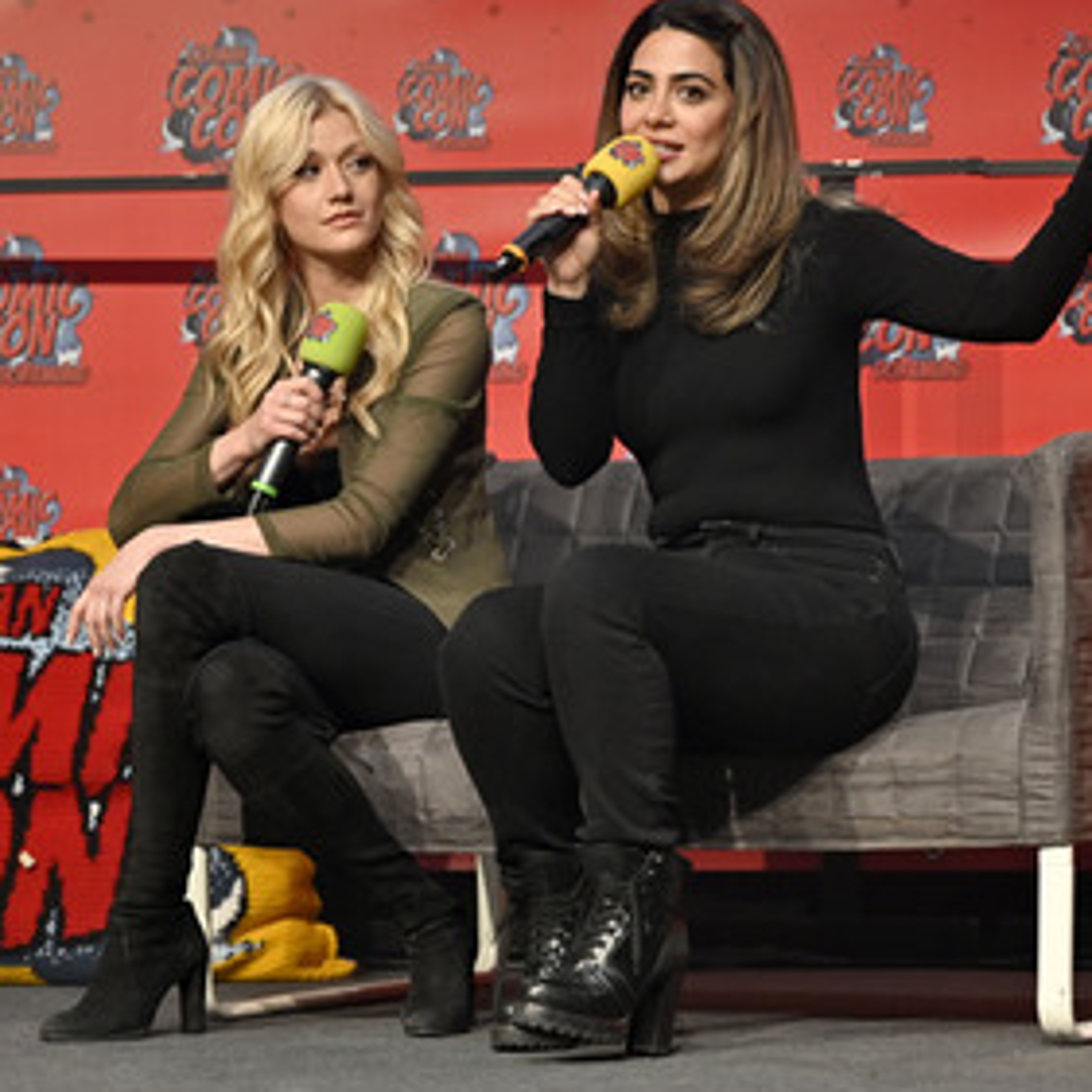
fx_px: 4426
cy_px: 544
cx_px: 643
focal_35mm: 124
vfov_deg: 14.1
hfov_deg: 14.1
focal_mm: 91
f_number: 2.8
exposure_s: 1/400
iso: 800
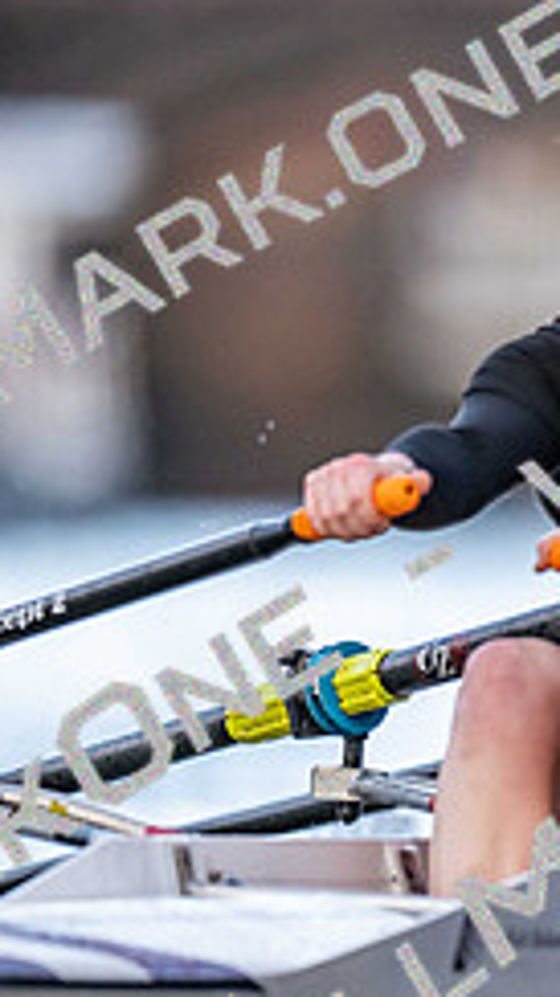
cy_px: 541
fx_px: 39546
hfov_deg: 0.8
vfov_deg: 1.4
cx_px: 1026
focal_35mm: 1496
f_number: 4
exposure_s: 1/2500
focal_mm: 600
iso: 2000
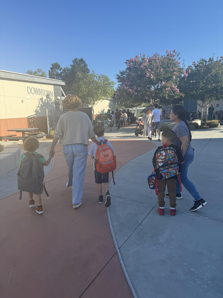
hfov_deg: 56.8
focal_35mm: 24
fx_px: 206
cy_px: 149
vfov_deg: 71.6
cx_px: 112
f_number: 1.78
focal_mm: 6.76
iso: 100
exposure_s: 1/2370
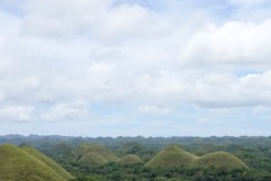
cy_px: 149
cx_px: 225
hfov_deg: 25.4
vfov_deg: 17.4
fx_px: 587
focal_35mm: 78
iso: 100
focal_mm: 13.31
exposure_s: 1/1000
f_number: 4
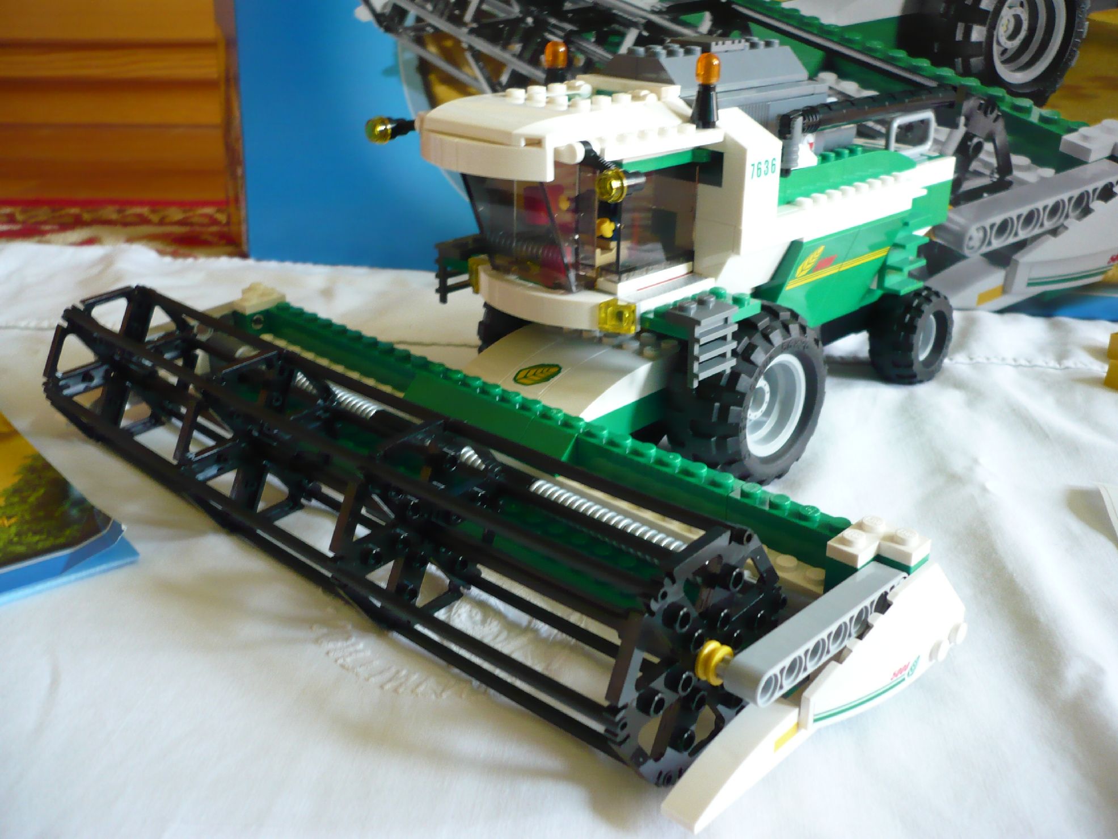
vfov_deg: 40.7
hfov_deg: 52.6
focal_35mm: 35
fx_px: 1130
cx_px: 559
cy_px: 420
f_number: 2.8
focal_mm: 5.8
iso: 200
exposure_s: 1/30
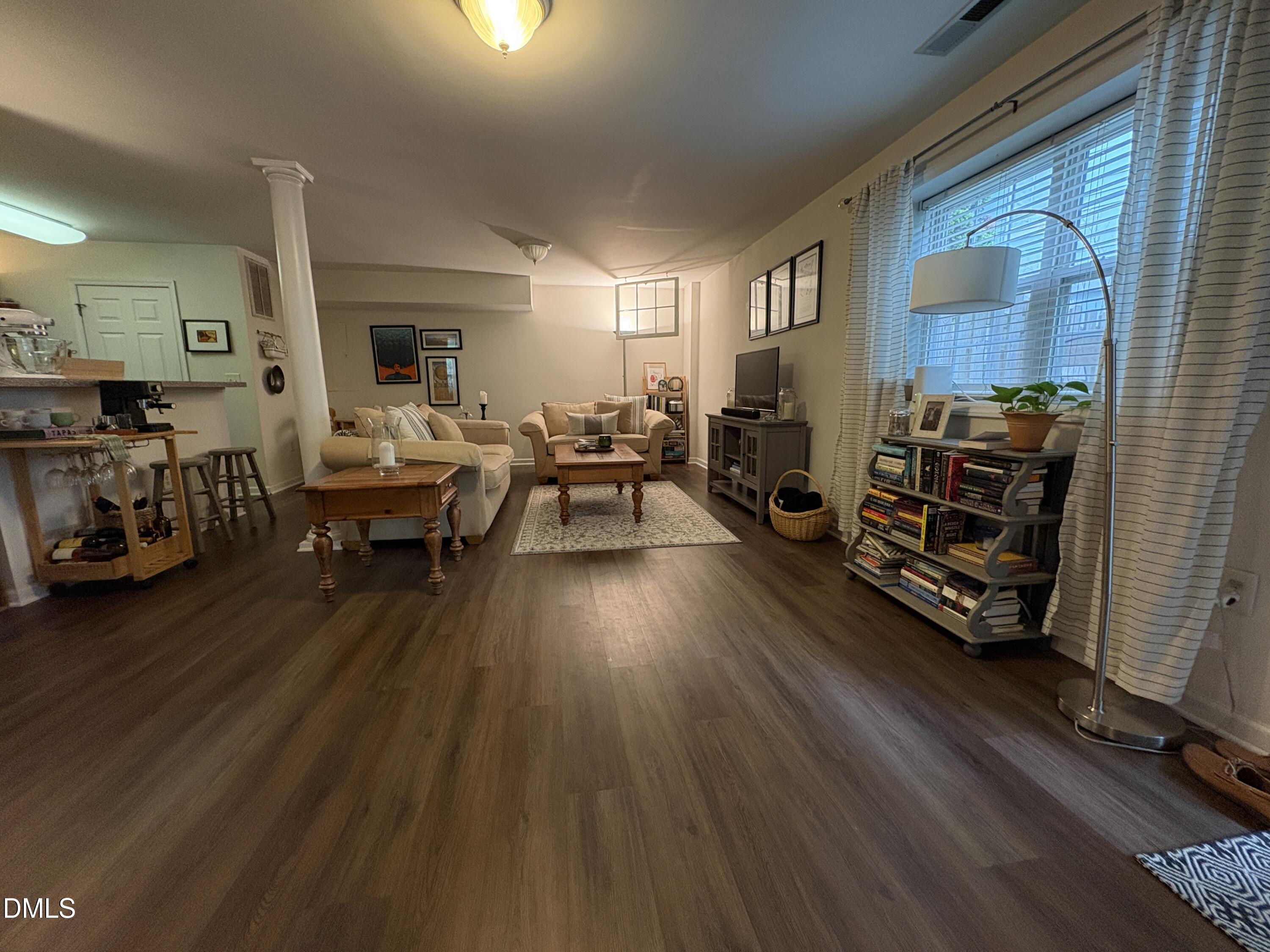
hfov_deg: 102.1
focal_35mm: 14
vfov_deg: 85.7
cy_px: 476
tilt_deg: -9.8
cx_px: 635
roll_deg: +0.7
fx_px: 514
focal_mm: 2.22
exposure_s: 1/60
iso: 250
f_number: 2.2
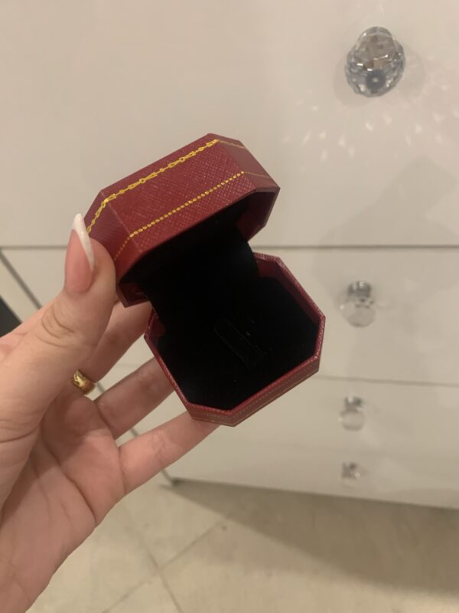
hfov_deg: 53.1
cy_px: 306
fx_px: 460
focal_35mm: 26
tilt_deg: -50.3
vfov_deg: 67.3
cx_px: 230
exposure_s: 1/33
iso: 320
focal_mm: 4.25
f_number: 1.8
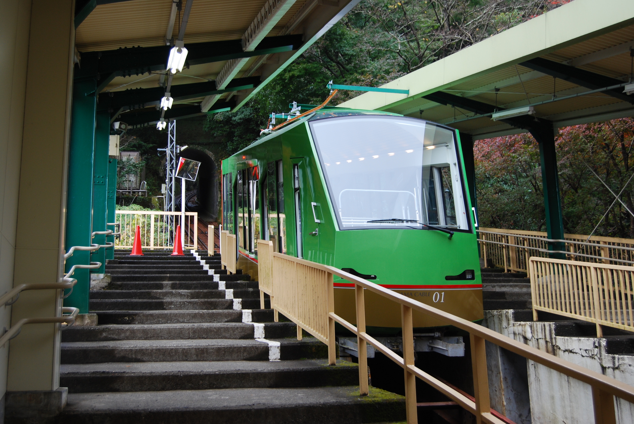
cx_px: 317
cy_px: 212
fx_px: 793
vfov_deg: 29.9
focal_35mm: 45
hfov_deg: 43.6
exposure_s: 1/80
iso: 200
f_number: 4.2
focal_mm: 30
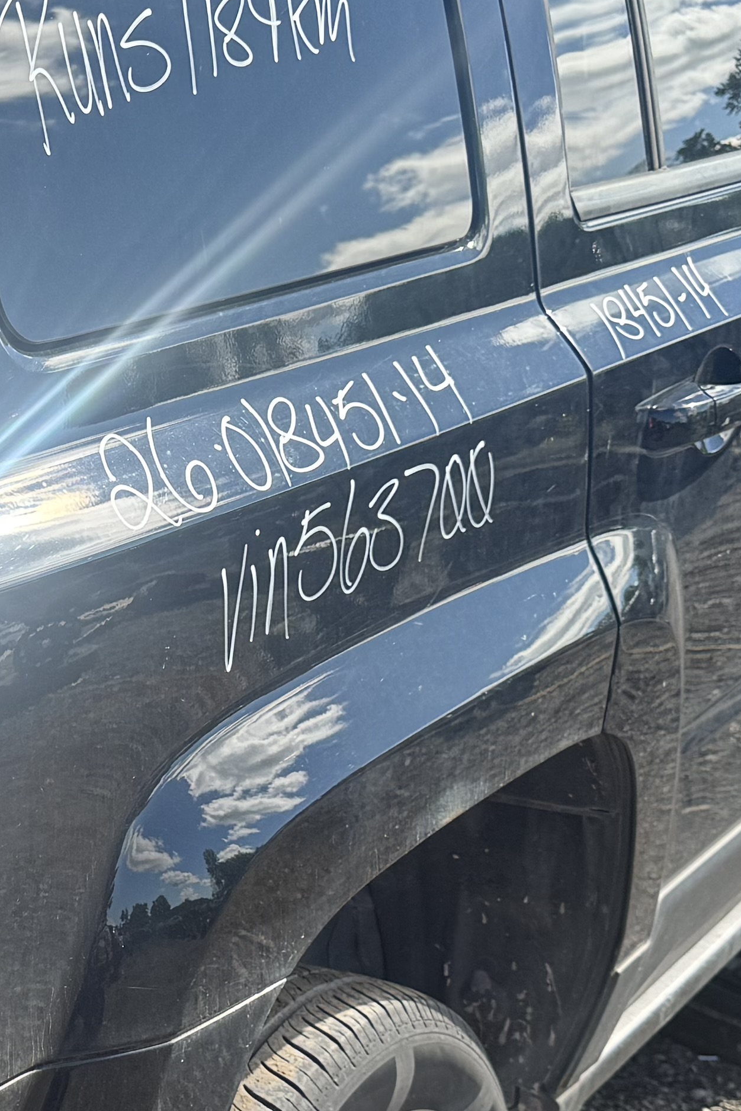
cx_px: -252
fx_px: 2346
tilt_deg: -20.4
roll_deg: -2.0
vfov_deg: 26.2
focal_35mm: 76
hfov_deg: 16.8
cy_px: 873
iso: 80
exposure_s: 1/1139
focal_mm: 6.76
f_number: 1.78
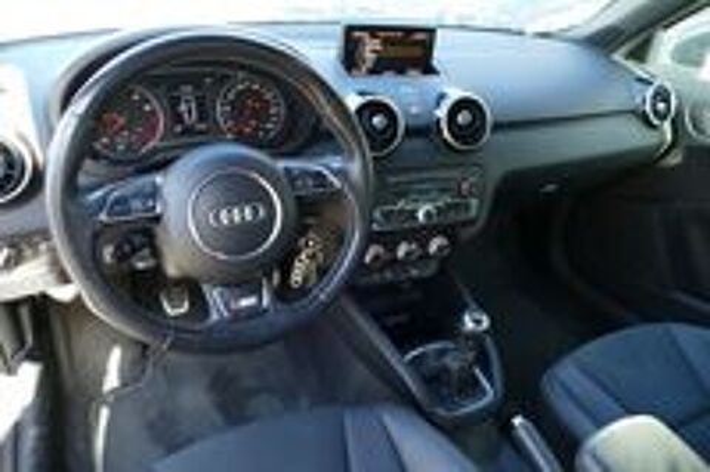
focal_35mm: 25
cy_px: 236
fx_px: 493
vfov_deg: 51.2
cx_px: 355
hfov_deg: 71.6
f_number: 2.8
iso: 200
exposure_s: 1/60
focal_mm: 9.12
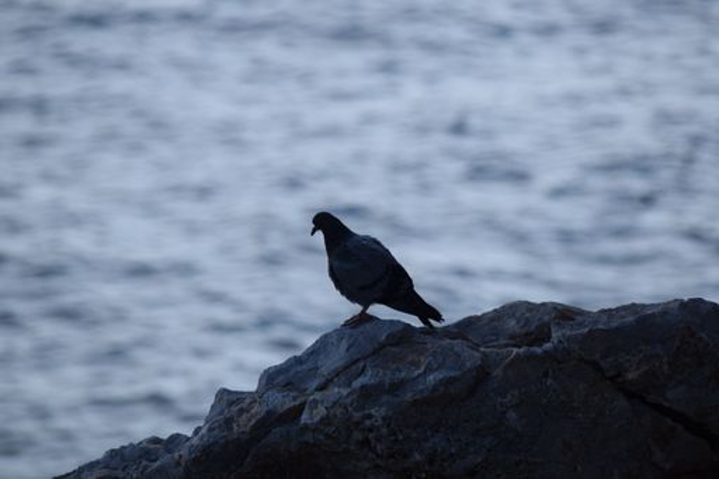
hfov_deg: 6.9
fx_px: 5989
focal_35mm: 300
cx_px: 360
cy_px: 240
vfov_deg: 4.6
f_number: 7.1
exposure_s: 1/800
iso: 200
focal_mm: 200
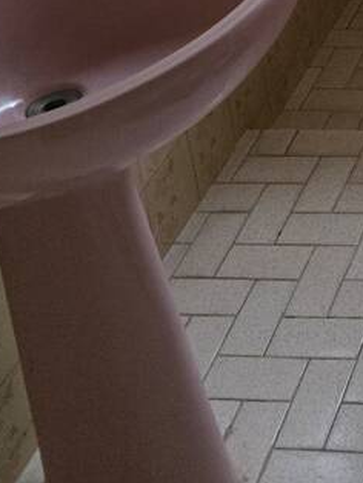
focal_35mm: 79
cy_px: -309
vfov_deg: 20.0
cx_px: 600
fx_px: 1103
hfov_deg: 16.4
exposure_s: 1/120
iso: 320
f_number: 1.7
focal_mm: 6.3
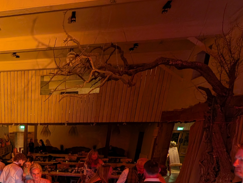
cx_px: 10
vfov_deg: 42.8
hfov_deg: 54.9
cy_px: 197
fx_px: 183
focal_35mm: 26
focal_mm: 2.23
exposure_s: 1/41.1
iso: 145
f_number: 1.95
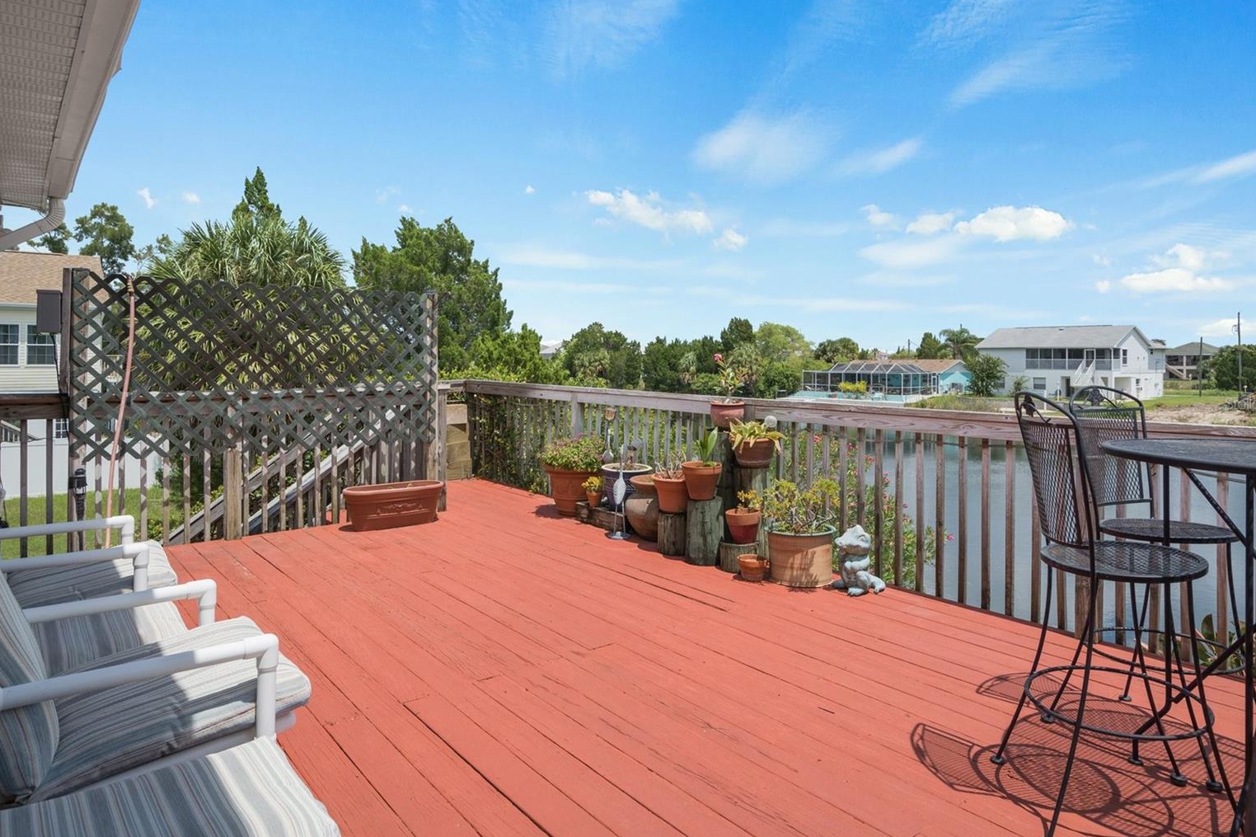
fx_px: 732
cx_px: 639
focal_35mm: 21
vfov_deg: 59.4
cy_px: 403
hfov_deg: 81.2
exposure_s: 1/800
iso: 320
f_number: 8
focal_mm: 20
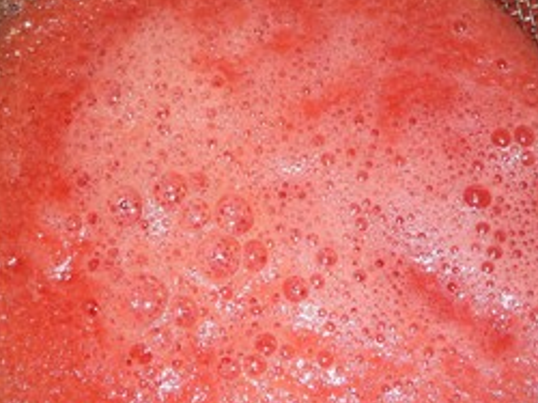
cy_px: 198
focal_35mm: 82
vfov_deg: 18.0
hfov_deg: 23.8
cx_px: 217
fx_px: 1273
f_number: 3.5
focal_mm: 5.3
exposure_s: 1/30
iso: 100
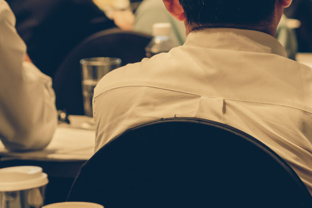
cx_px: 51
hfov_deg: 7.3
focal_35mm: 280
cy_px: -106
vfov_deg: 4.9
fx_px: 2426
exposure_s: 1/60
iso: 1000
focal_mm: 85
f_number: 2.5
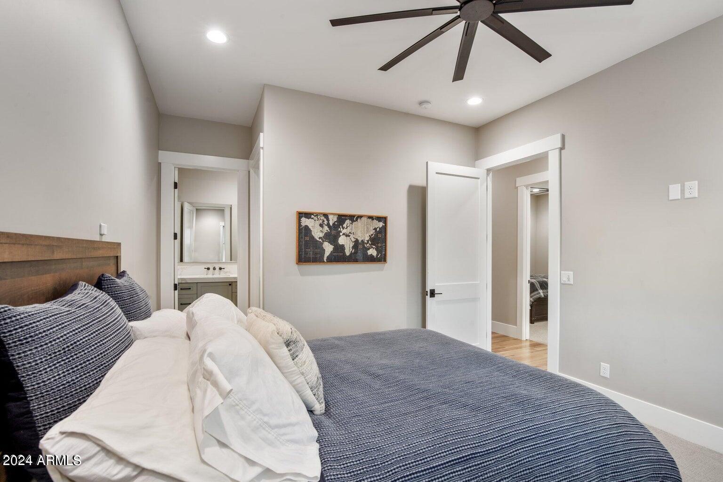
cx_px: 362
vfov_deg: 73.7
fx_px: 321
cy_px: 241
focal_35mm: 16
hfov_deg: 96.7
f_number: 11
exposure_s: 1/90
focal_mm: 16
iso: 250
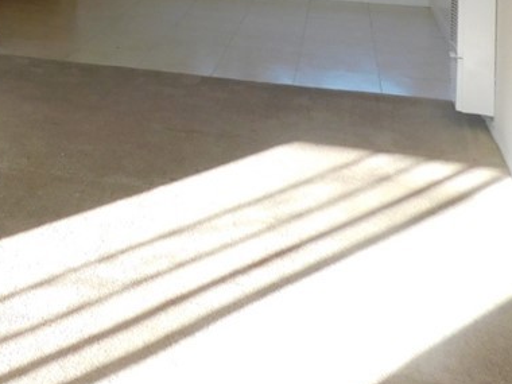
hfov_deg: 26.6
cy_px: -116
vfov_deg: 21.4
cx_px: -148
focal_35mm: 62
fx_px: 917
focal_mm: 4
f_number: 3
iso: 125
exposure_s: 1/125
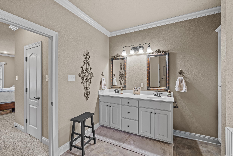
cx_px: 116
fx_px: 97
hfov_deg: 100.4
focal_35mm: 15
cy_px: 78
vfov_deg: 77.3
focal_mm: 10
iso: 400
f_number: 7.1
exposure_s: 1/1.67
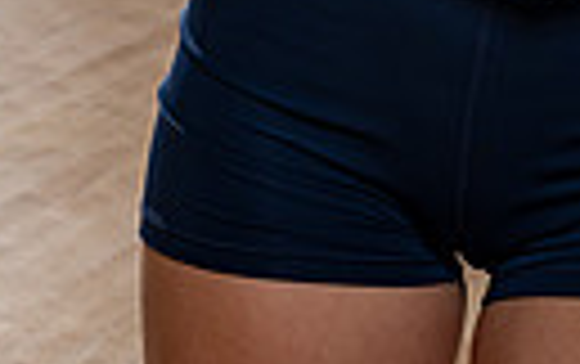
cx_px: 535
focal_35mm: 202
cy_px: -526
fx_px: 3197
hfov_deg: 10.3
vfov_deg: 6.2
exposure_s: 1/250
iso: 100
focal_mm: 57
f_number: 8
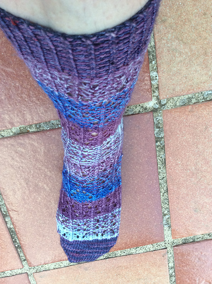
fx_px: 270
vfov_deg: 55.4
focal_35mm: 33
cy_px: 142
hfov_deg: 42.8
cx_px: 106
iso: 64
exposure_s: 1/120
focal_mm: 3.3
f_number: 2.4
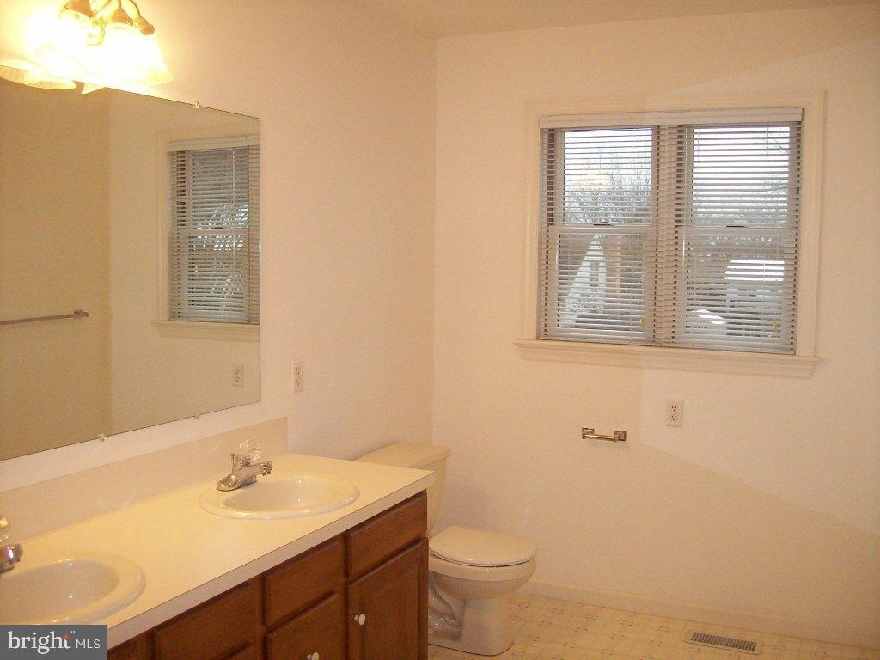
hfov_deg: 51.4
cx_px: 440
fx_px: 915
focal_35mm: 36
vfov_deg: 39.7
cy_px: 330
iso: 140
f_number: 2.7
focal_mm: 6
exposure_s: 1/64
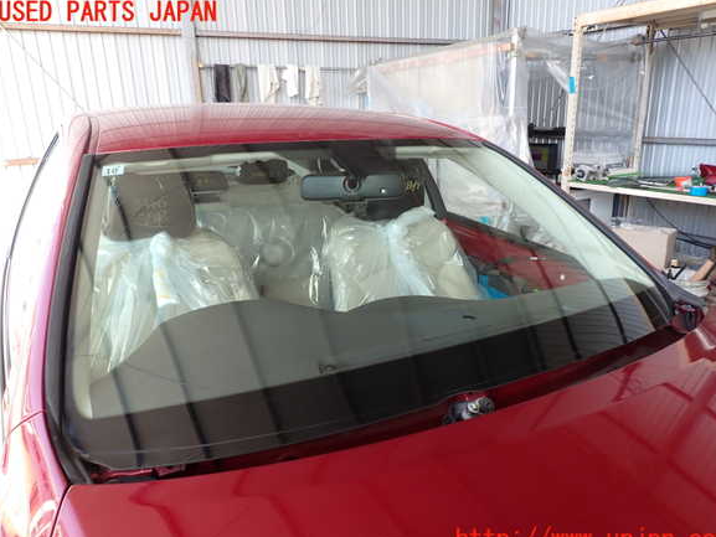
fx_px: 538
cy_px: 277
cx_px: 364
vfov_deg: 53.1
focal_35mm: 26
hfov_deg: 67.3
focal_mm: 4.5
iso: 100
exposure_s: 1/100
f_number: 2.8
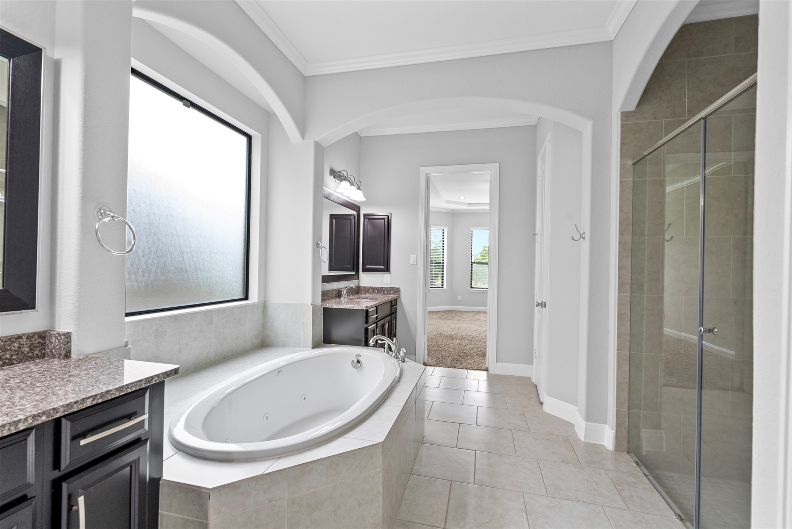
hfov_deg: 96.7
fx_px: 352
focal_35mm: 16
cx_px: 396
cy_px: 264
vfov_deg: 73.8
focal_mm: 16
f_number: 9
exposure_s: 1/20
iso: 3200
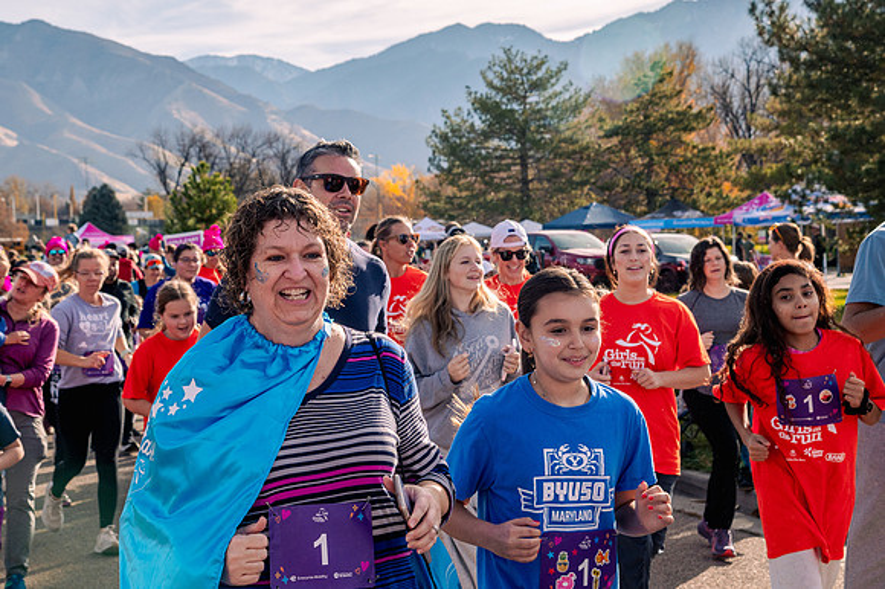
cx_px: 423
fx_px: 1866
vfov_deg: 17.9
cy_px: 257
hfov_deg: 26.7
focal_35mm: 76
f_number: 10
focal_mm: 65
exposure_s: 1/1000
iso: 800
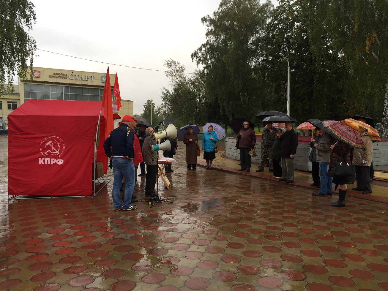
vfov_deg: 48.2
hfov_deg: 61.7
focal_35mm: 29
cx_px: 194
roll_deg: -1.5
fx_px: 325
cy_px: 146
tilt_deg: -2.7
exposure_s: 1/40
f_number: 2.2
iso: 40
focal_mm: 4.15
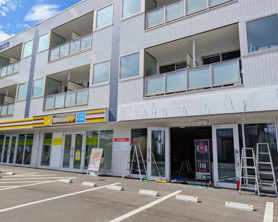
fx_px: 206
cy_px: 111
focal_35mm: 25
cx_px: 140
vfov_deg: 56.8
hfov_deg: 68.1
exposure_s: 1/11236
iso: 19
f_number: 1.68
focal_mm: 6.9
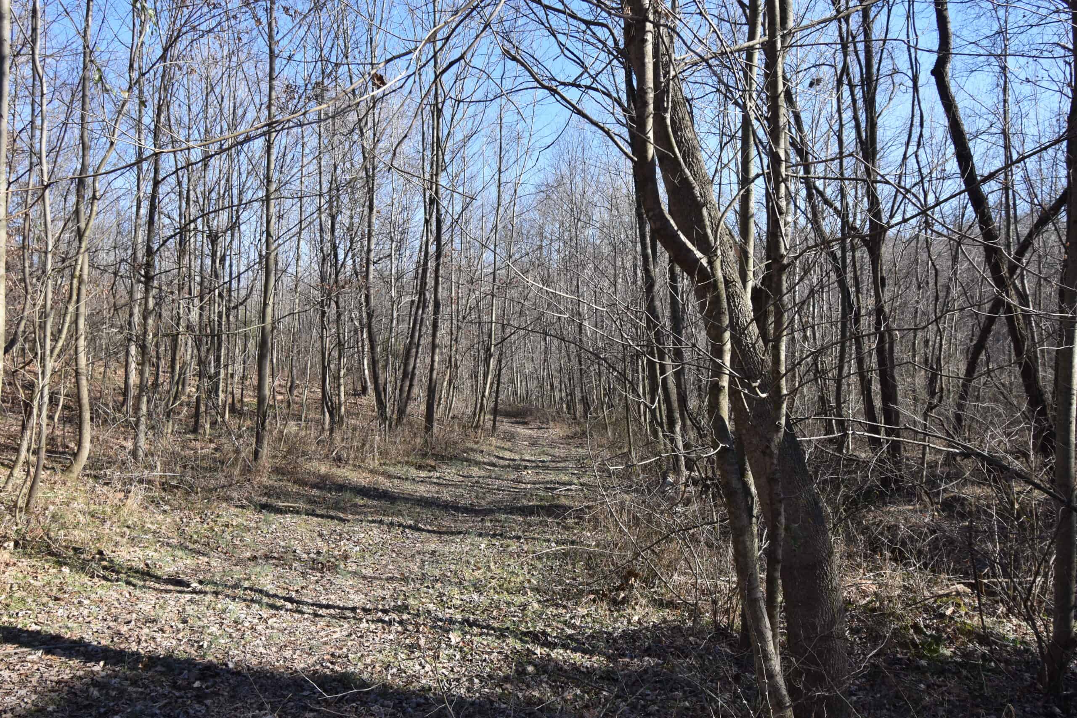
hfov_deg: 67.4
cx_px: 538
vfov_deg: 47.9
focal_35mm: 27
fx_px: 808
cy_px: 359
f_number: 8
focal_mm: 18
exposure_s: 1/250
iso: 220
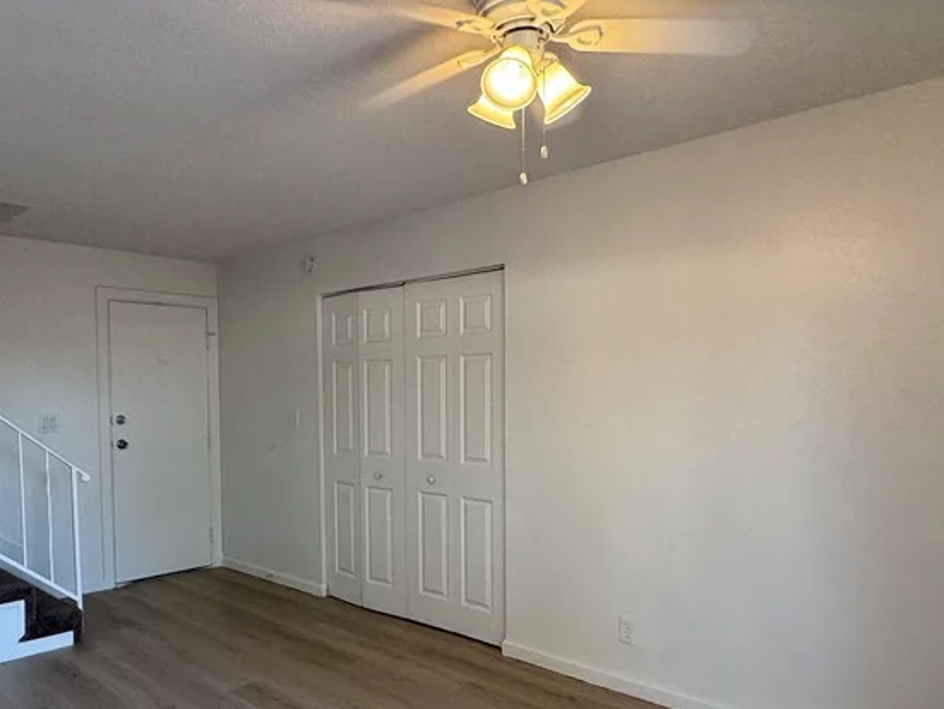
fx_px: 709
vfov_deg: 52.8
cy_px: 420
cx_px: 408
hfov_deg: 67.0
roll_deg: +0.2
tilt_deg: -3.0
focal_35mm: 26
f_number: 2.2
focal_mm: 2.22
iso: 160
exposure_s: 1/120
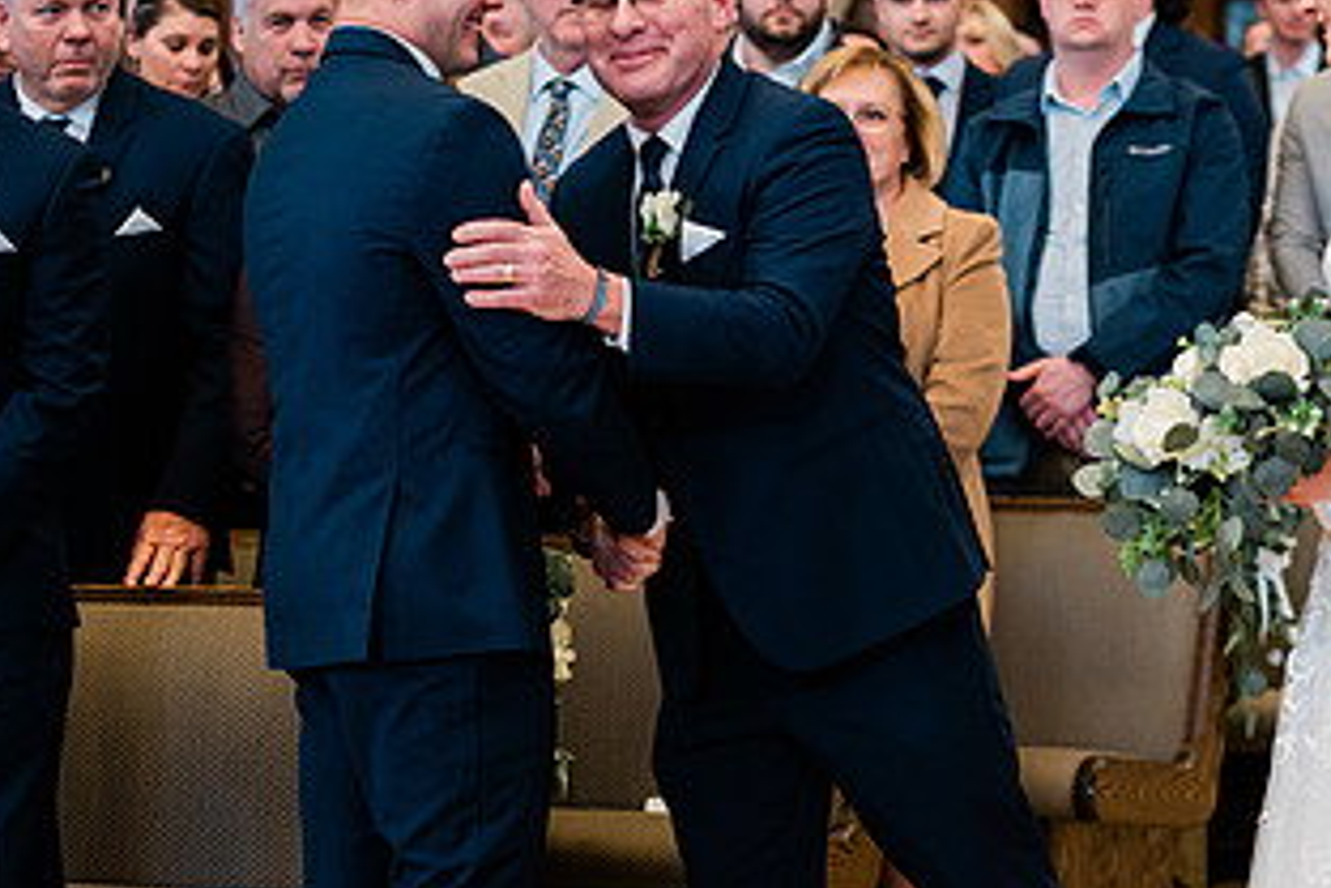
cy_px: 602
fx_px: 4806
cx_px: 1212
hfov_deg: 15.6
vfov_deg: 10.5
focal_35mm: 130
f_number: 2.8
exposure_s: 1/250
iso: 1600
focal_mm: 70
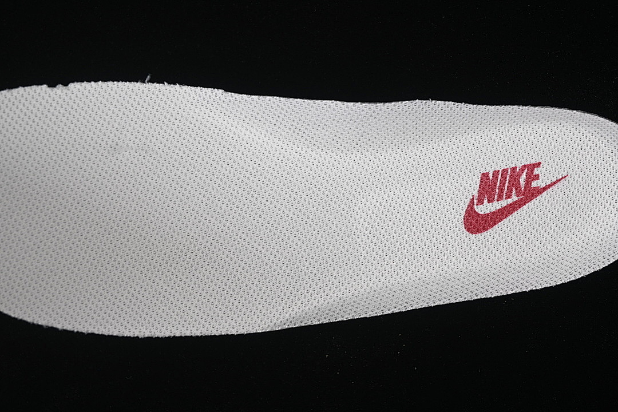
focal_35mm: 75
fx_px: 1287
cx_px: 309
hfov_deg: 27.0
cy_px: 206
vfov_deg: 18.2
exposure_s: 1/80
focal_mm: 50
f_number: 7.1
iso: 160
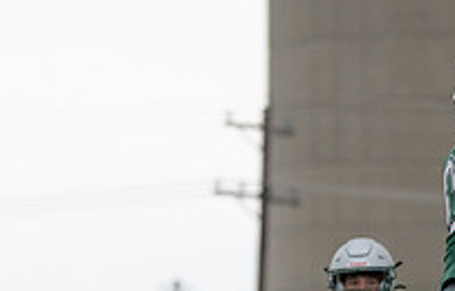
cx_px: 499
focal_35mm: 470
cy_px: 503
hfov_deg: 4.4
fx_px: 5869
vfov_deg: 2.8
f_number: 2.8
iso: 800
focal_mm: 112
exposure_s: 1/1250
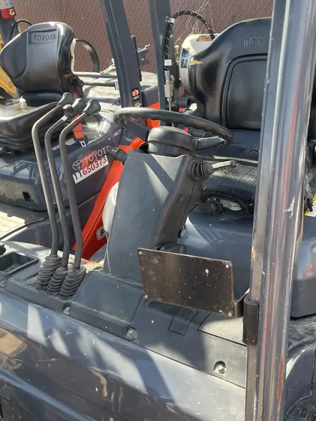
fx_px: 414
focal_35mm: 34
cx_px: 145
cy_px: 201
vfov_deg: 53.9
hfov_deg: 41.8
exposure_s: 1/347
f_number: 1.6
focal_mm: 5.1
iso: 50
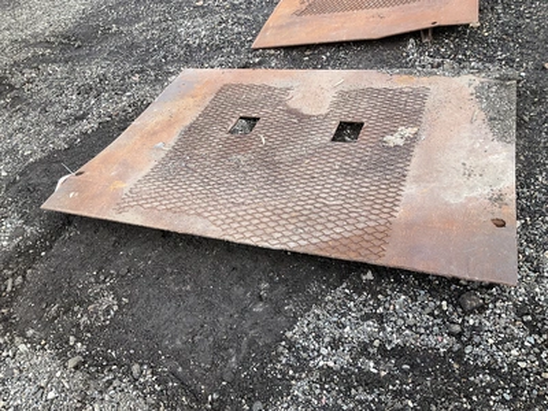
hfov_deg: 61.7
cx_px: 274
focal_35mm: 29
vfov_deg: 48.2
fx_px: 459
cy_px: 206
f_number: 1.8
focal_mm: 3
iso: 25
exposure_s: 1/342
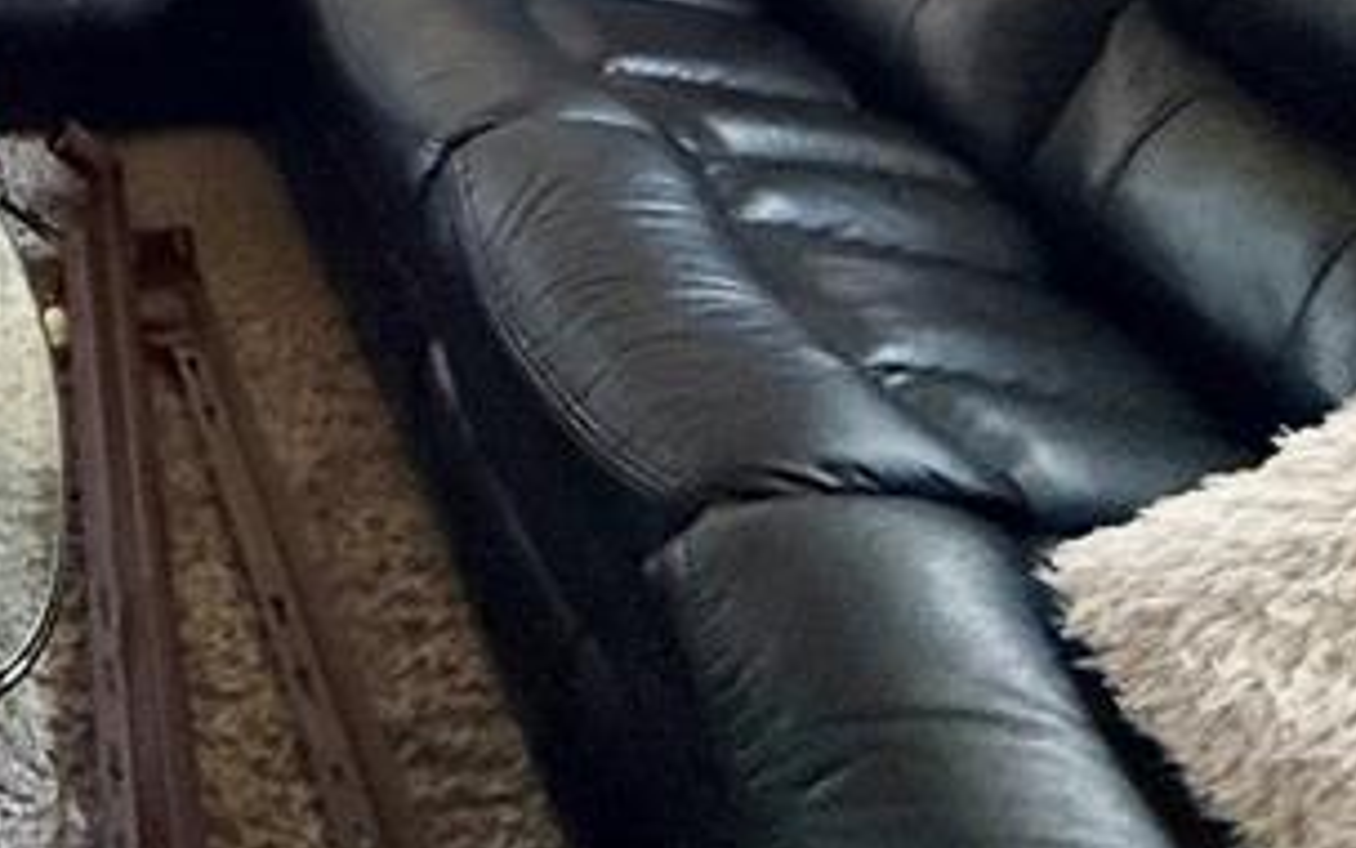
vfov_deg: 19.4
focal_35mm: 50
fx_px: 1848
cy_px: -683
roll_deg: -0.5
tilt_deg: -0.1
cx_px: -263
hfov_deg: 33.1
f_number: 2.2
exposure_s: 1/99
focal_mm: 2.22
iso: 320
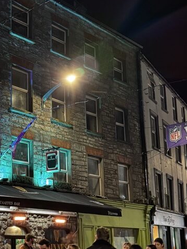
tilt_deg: +11.8
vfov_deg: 32.1
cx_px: -23
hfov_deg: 22.9
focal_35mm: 60
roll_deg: +0.4
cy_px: 149
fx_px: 432
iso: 800
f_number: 1.78
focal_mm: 6.76
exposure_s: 1/33
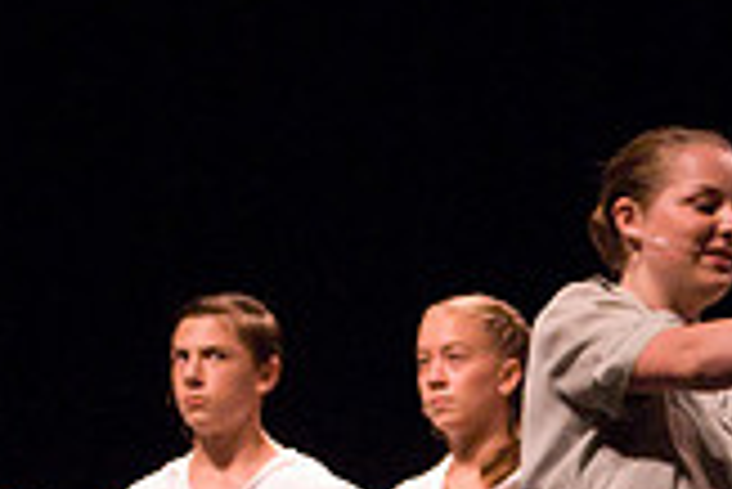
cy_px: 561
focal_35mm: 203
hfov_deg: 10.0
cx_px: 894
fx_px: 4131
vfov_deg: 6.7
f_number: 2.8
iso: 1600
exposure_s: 1/200
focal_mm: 38
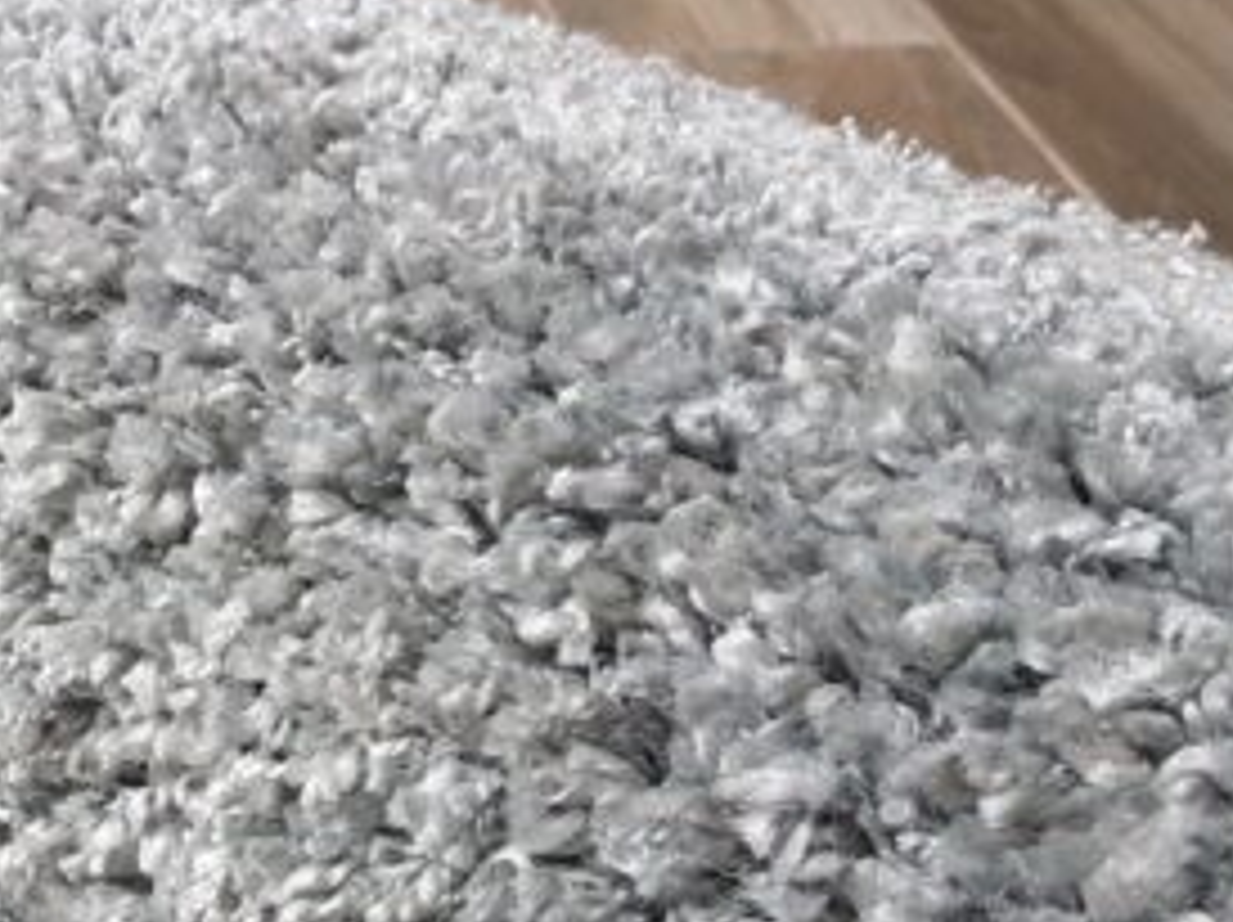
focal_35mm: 57
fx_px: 2029
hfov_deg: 31.7
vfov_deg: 24.9
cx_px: 50
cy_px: 828
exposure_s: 1/60
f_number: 1.7
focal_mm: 4.2
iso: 200
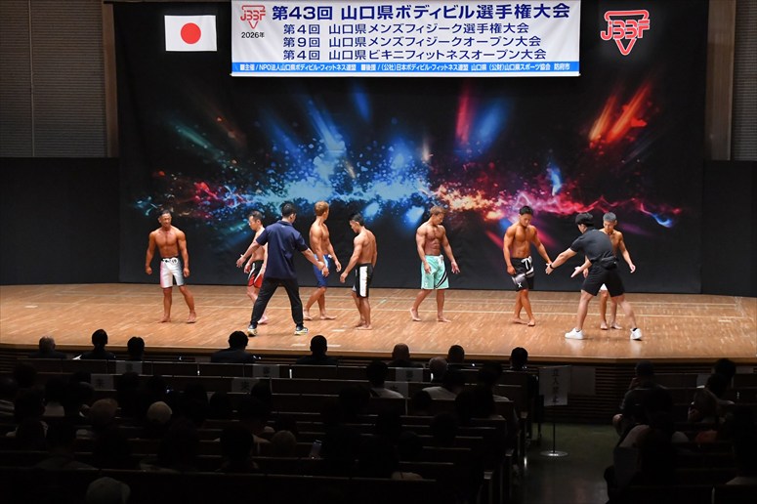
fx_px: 1639
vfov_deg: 17.5
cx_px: 378
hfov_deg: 26.0
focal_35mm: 78
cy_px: 252
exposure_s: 1/400
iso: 8000
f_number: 5.6
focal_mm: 52
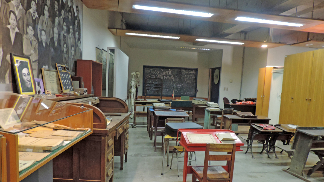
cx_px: 160
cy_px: 114
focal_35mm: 27
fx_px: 232
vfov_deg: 42.6
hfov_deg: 69.8
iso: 400
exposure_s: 1/15
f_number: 3
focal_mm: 4.3
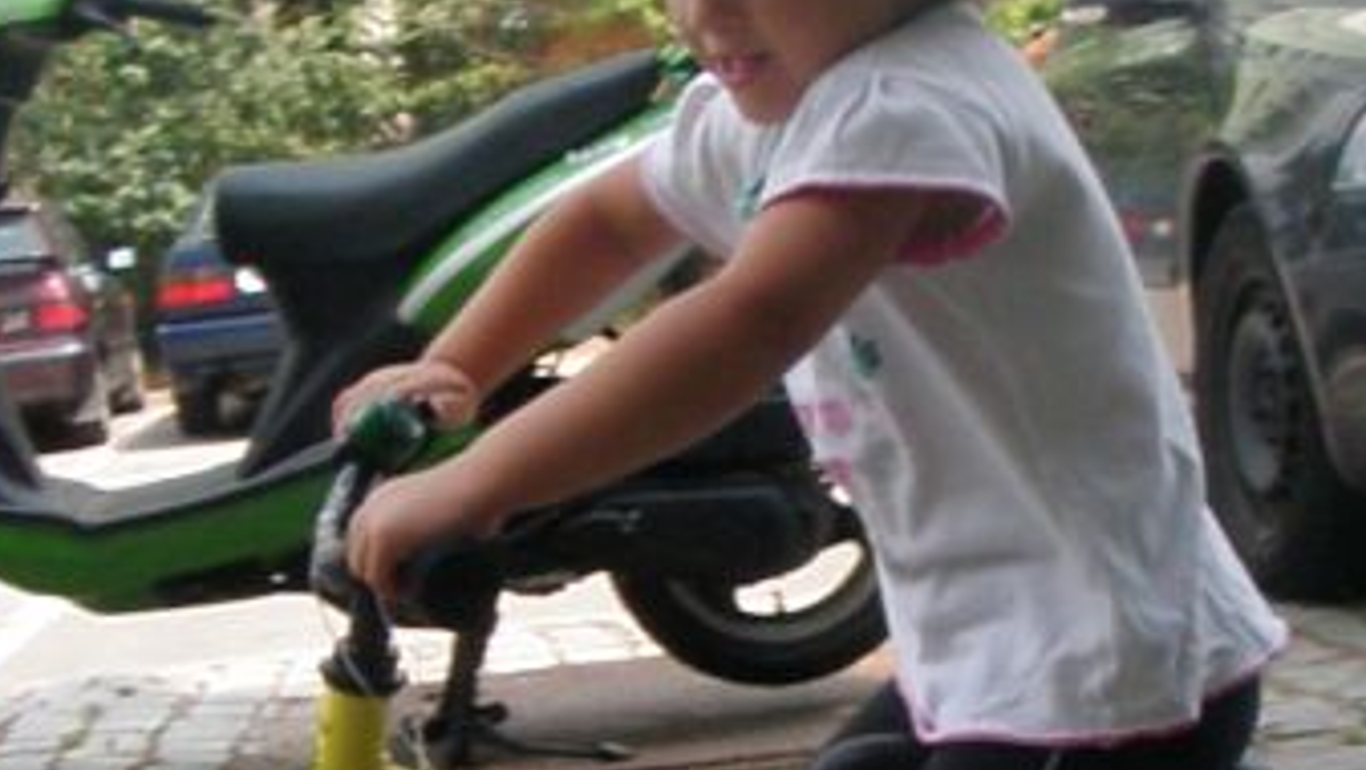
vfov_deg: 14.0
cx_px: 778
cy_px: 594
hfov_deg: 24.7
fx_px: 3117
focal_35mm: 86
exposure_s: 1/800
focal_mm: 6.7
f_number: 6.3
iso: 800
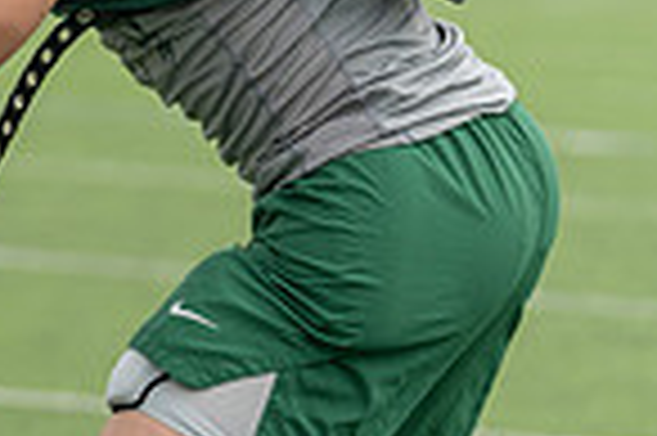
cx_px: -310
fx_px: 9935
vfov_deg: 2.5
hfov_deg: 3.8
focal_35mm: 545
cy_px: -222
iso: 250
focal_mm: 137
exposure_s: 1/1250
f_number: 4
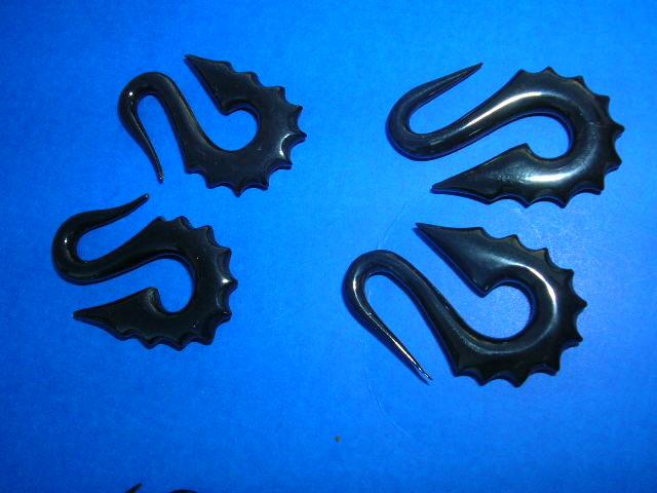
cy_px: 246
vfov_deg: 40.7
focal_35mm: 35
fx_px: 664
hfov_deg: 52.6
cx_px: 328
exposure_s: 1/60.1
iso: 50
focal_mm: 5.8
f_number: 5.6
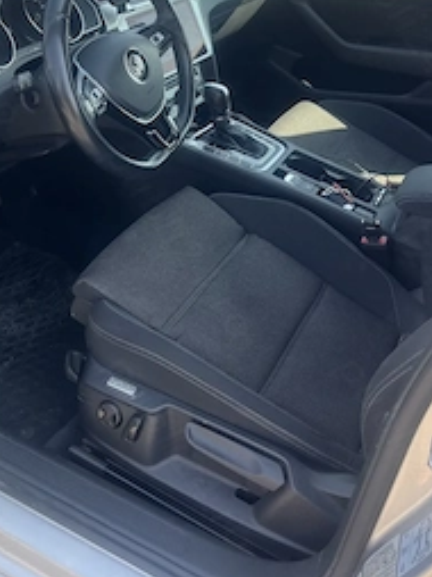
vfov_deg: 44.1
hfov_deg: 34.9
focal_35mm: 41
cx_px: 161
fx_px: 683
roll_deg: +0.6
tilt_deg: -24.5
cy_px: 134
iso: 50
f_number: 1.6
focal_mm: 5.1
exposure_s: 1/422
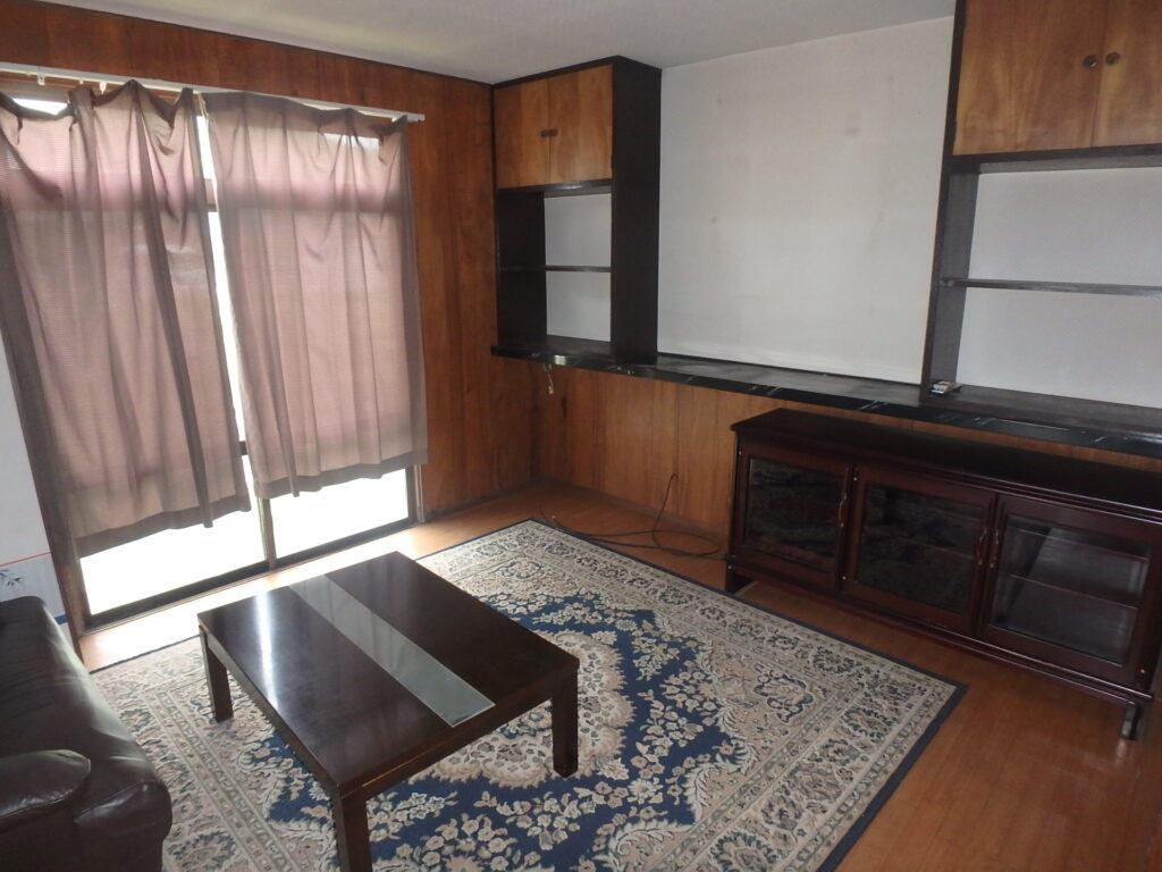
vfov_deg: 63.4
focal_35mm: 21
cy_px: 436
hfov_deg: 79.0
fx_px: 705
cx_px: 581
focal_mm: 3.7
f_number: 3.5
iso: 400
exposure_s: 1/30
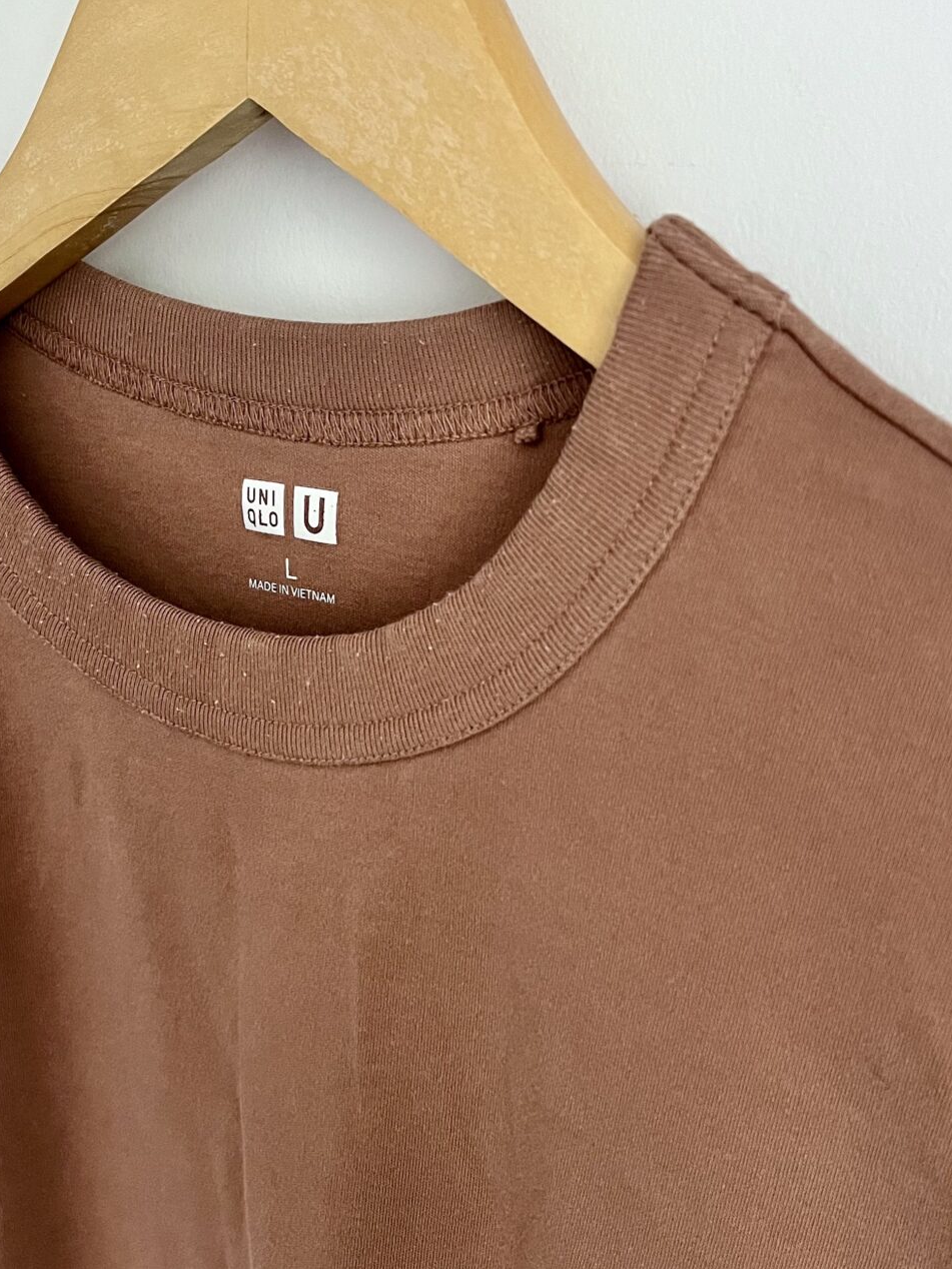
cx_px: 469
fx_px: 1540
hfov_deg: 34.3
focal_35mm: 42
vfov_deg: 44.8
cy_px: 623
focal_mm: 5.1
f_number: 1.6
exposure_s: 1/60
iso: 400
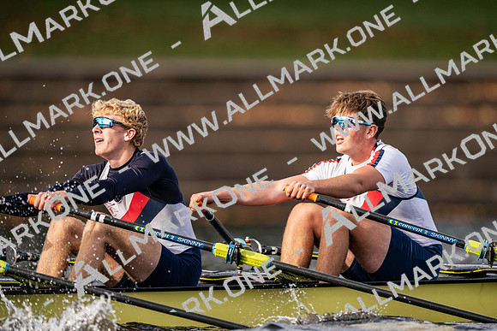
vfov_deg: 2.3
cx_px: 248
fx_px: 8289
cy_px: 166
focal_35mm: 600
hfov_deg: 3.4
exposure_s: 1/2500
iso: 450
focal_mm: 600
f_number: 4
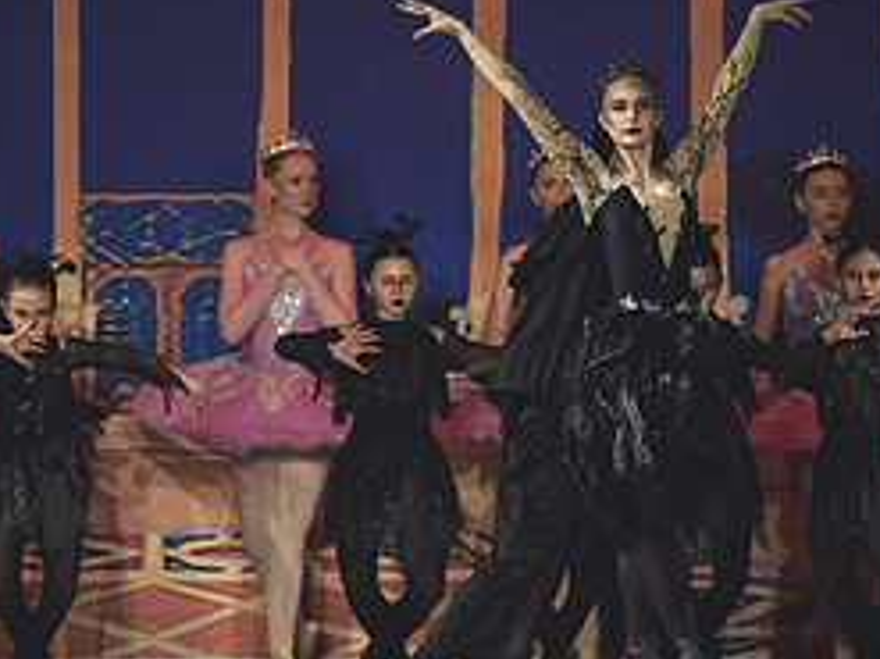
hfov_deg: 4.5
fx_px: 11206
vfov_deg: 3.4
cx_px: 534
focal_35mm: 441
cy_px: 383
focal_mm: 195
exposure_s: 1/320
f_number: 2.8
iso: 1400
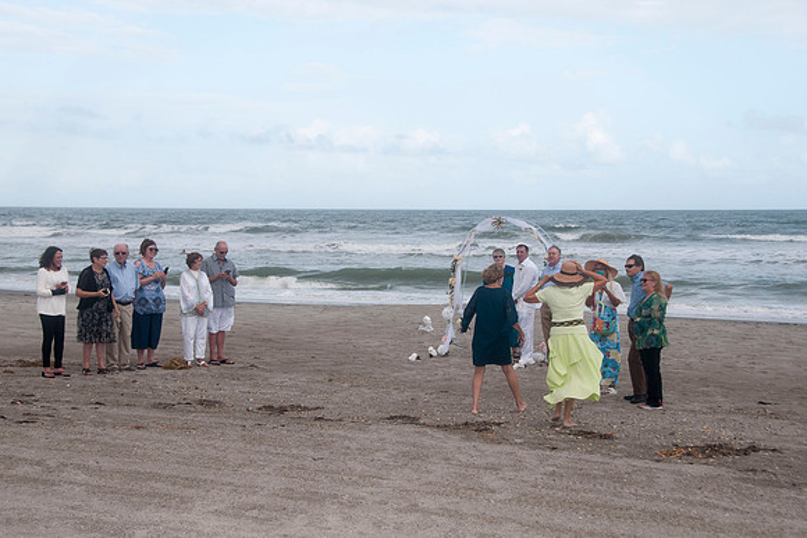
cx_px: 381
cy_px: 267
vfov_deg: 23.6
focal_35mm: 58
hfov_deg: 34.7
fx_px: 1290
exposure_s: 1/250
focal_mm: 36
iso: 100
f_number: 7.1
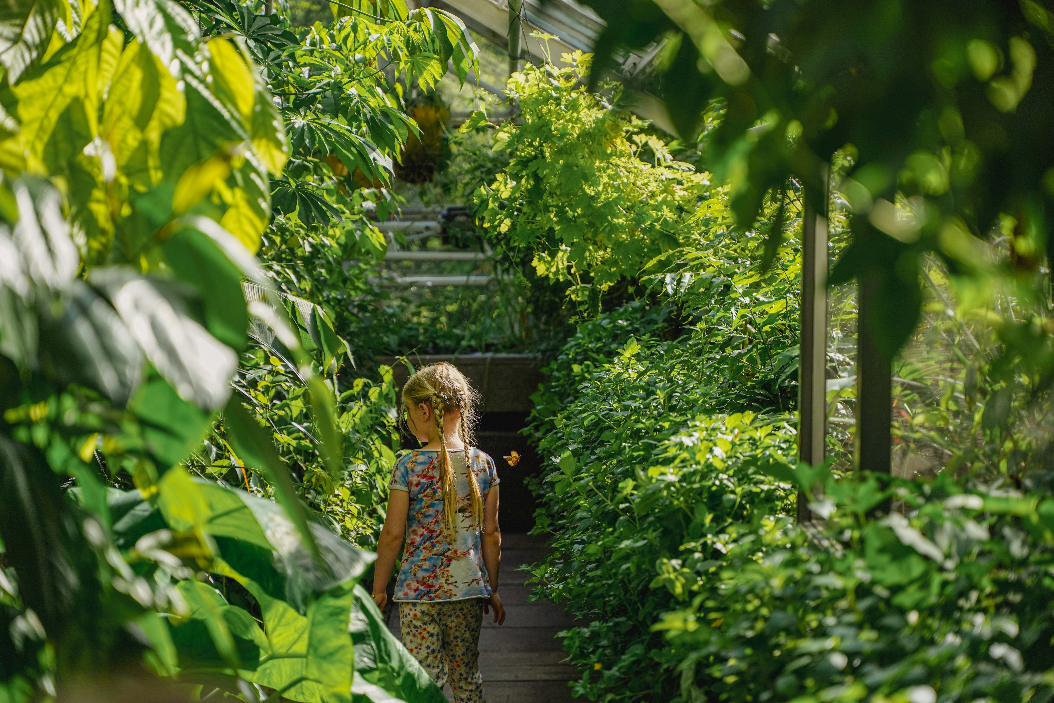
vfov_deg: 18.2
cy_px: 352
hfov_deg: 27.0
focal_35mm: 75
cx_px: 527
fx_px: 2196
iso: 320
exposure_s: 1/1600
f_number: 3.5
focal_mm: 75
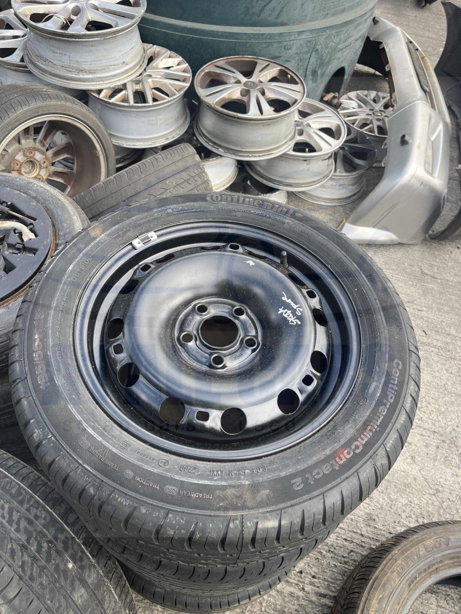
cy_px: 307
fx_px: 462
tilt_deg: -53.2
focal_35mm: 26
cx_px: 230
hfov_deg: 53.1
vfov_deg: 67.3
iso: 50
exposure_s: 1/487
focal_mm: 5.1
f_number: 1.6
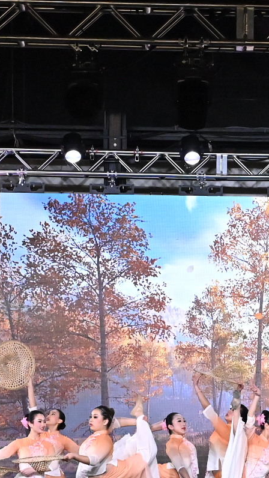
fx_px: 2560
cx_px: 430
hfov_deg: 5.9
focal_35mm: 202
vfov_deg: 10.7
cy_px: 312
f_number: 5.6
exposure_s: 1/800
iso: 5000
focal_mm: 52
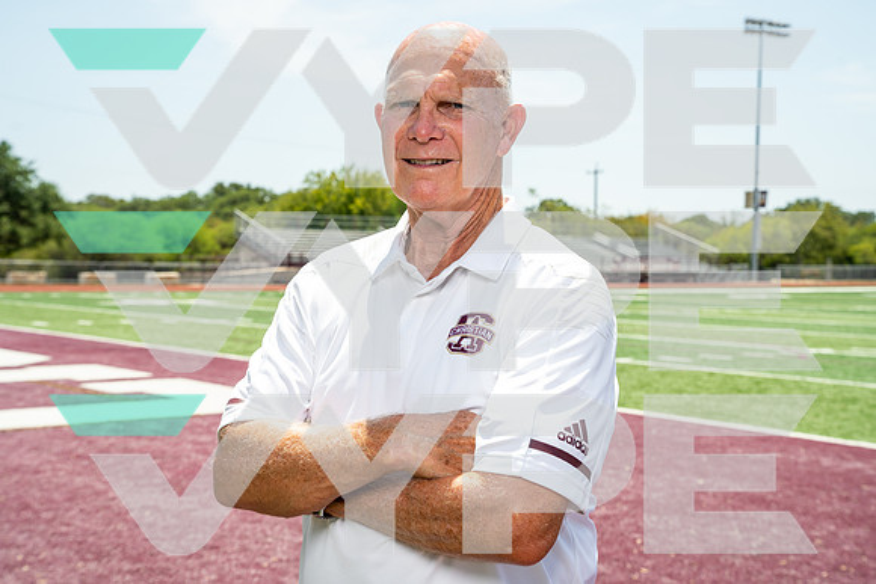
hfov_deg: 36.2
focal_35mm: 55
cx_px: 438
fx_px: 1339
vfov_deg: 24.6
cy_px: 292
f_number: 8
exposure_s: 1/125
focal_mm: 55
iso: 100
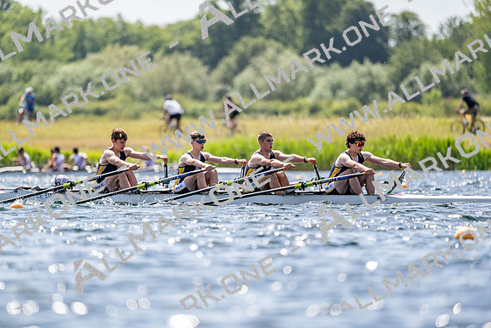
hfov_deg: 5.2
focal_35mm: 400
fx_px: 5457
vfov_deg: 3.4
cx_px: 246
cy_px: 164
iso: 250
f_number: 4.5
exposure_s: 1/2500
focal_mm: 400
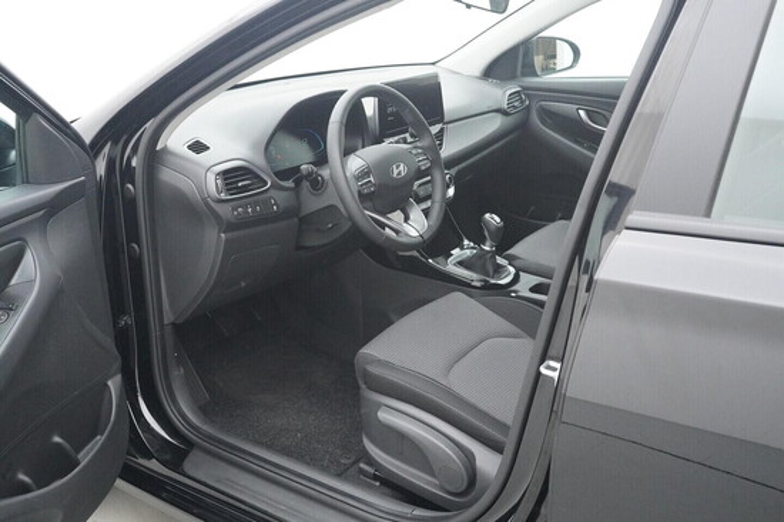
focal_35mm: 36
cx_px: 392
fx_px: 784
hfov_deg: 53.2
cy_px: 261
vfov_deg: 36.8
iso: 6400
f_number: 6.3
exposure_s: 1/250
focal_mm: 24
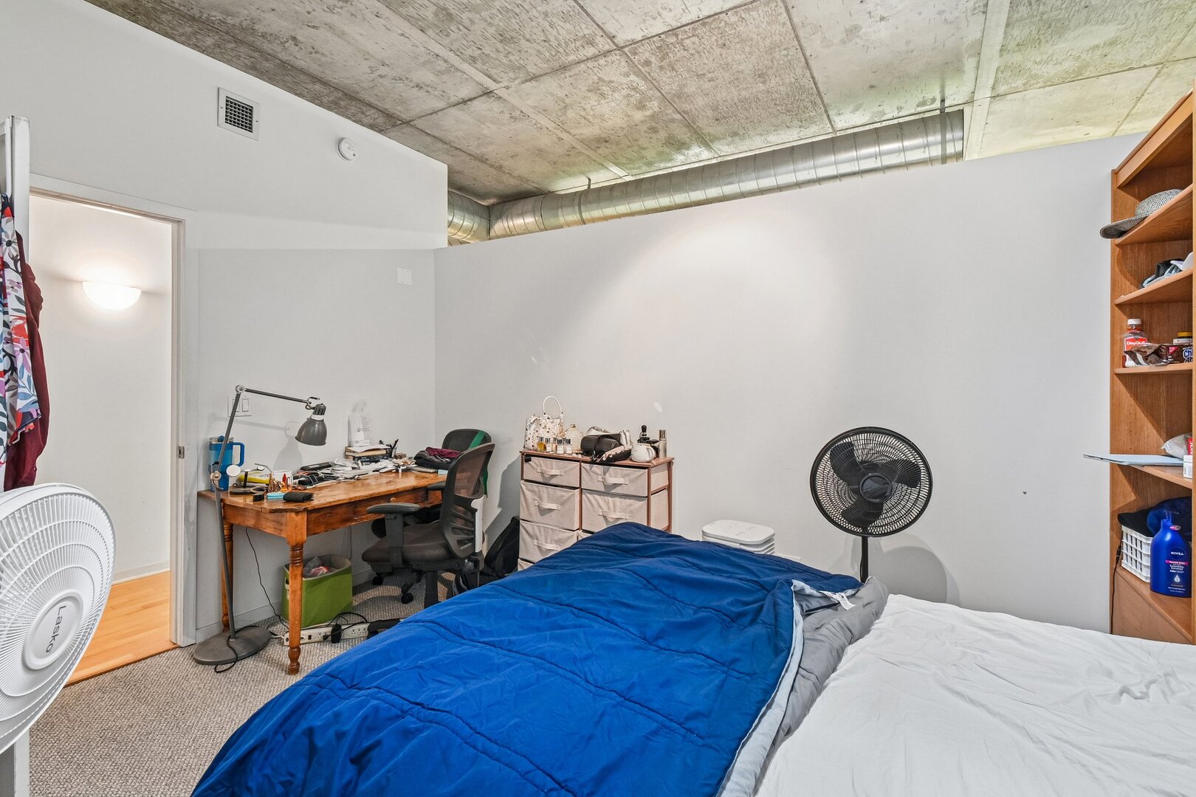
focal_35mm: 15
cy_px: 398
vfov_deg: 77.3
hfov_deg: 100.4
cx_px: 598
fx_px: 498
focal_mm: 10
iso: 400
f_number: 8
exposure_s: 1/3.33
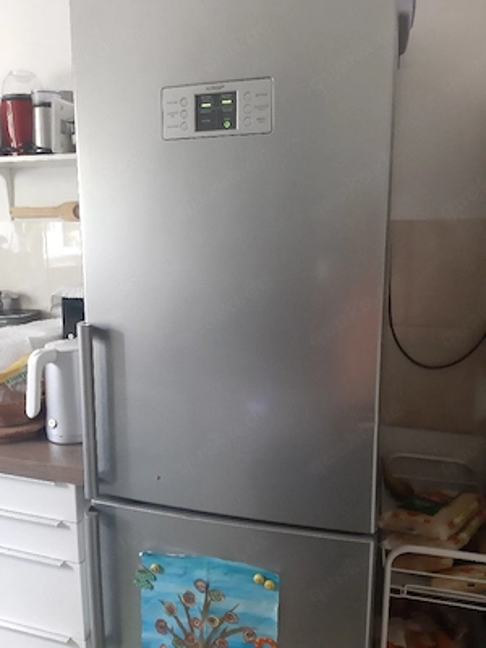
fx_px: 505
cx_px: 243
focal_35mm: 27
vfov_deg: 65.3
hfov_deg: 51.4
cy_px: 324
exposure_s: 1/25
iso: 640
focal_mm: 3.93
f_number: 1.7
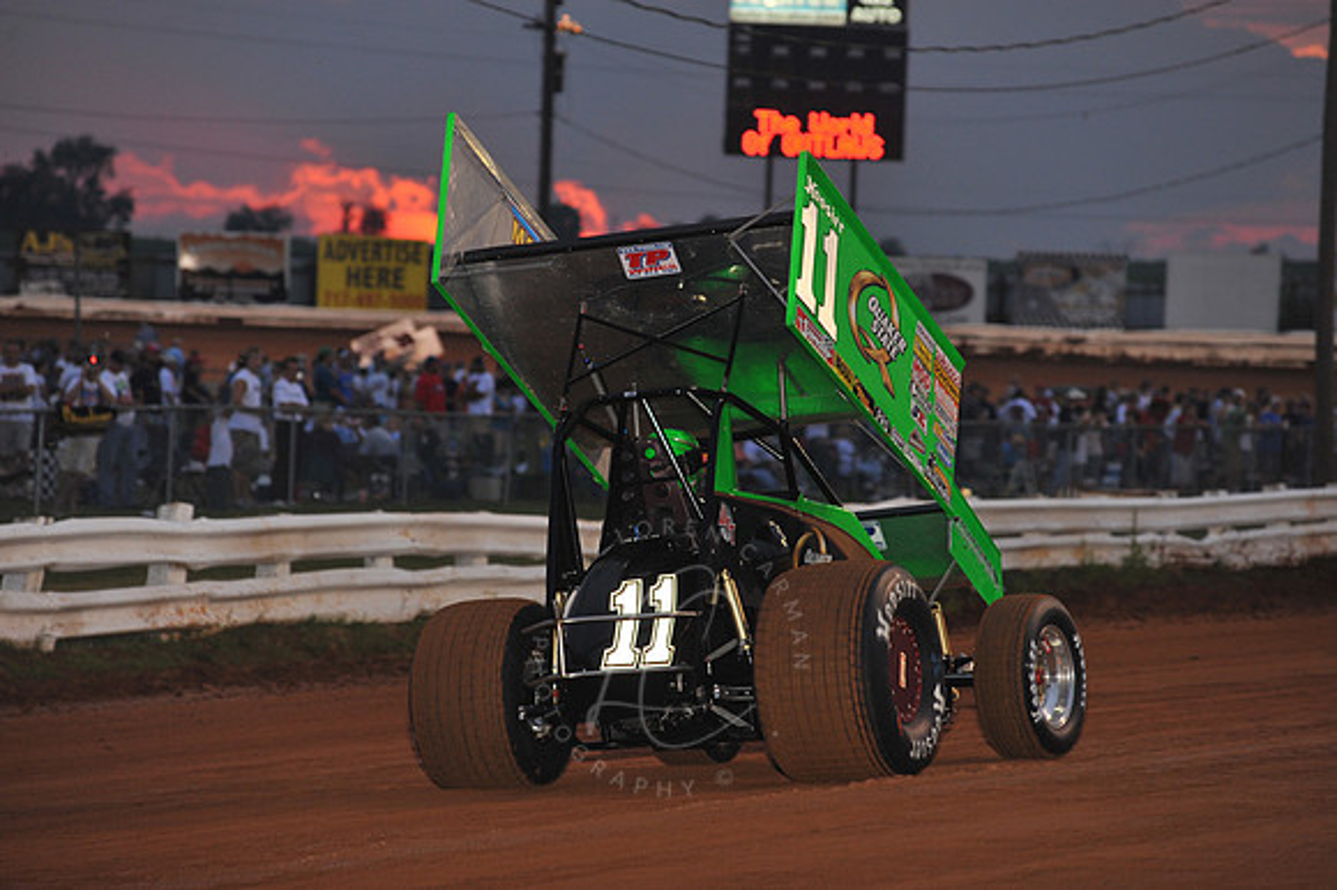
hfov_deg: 11.1
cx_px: 668
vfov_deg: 7.4
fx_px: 6867
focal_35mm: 185
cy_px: 445
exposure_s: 1/320
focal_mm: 185
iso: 1000
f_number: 5.6
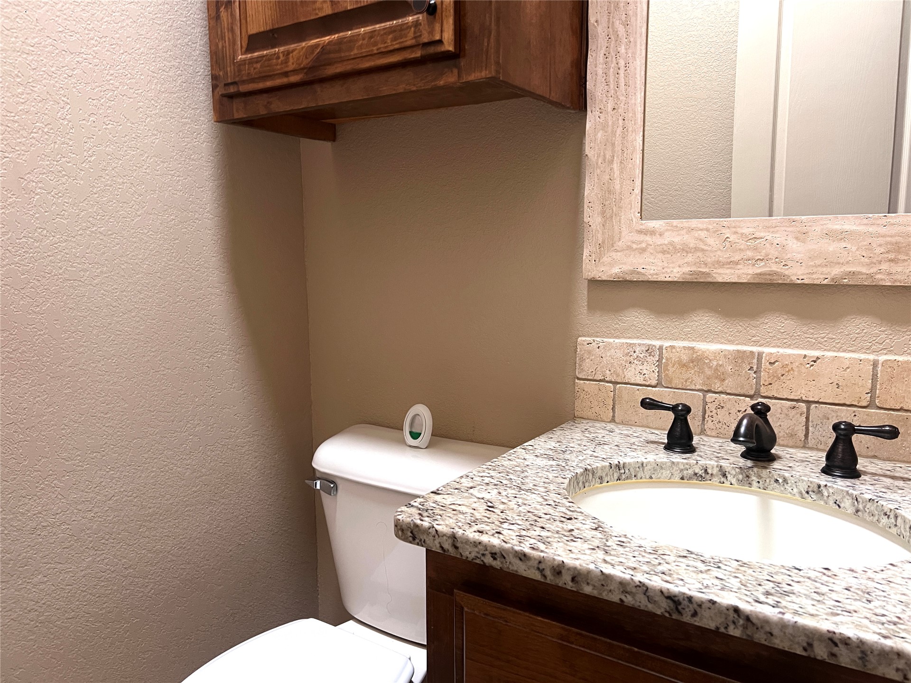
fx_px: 684
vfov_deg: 53.1
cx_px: 456
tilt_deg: -8.0
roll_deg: +0.5
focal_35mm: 26
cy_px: 342
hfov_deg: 67.3
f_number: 1.5
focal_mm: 5.7
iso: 250
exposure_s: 1/60
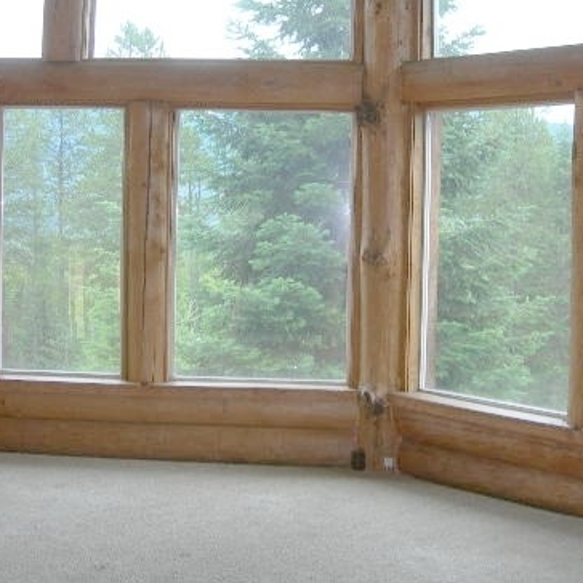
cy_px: 202
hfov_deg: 29.0
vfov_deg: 28.9
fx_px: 1124
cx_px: 351
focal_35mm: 59
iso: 50
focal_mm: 7.8
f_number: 2.8
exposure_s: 1/30
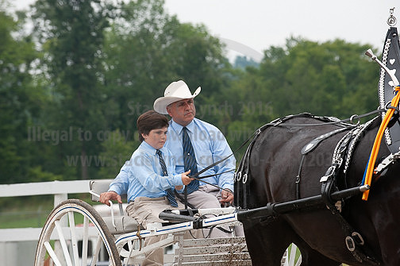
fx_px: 2220
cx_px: 200
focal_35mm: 200
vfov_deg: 6.9
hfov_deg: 10.3
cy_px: 133
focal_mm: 200
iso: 900
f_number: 5.6
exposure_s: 1/1000
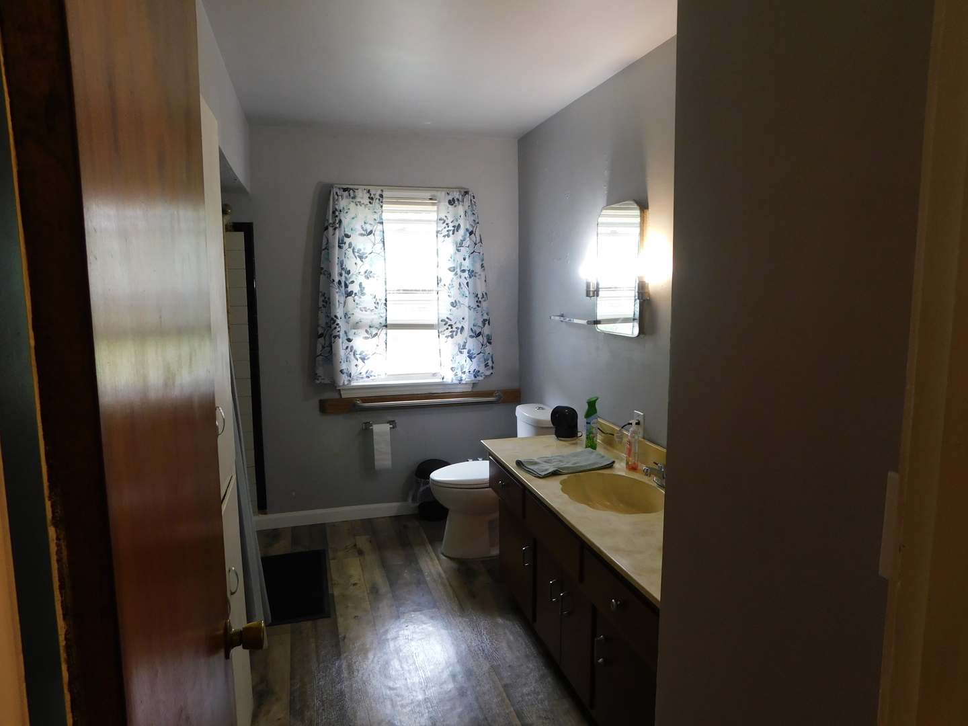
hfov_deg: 73.9
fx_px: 643
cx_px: 484
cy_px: 363
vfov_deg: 58.9
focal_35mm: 23
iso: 140
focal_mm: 4
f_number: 3
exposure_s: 1/30
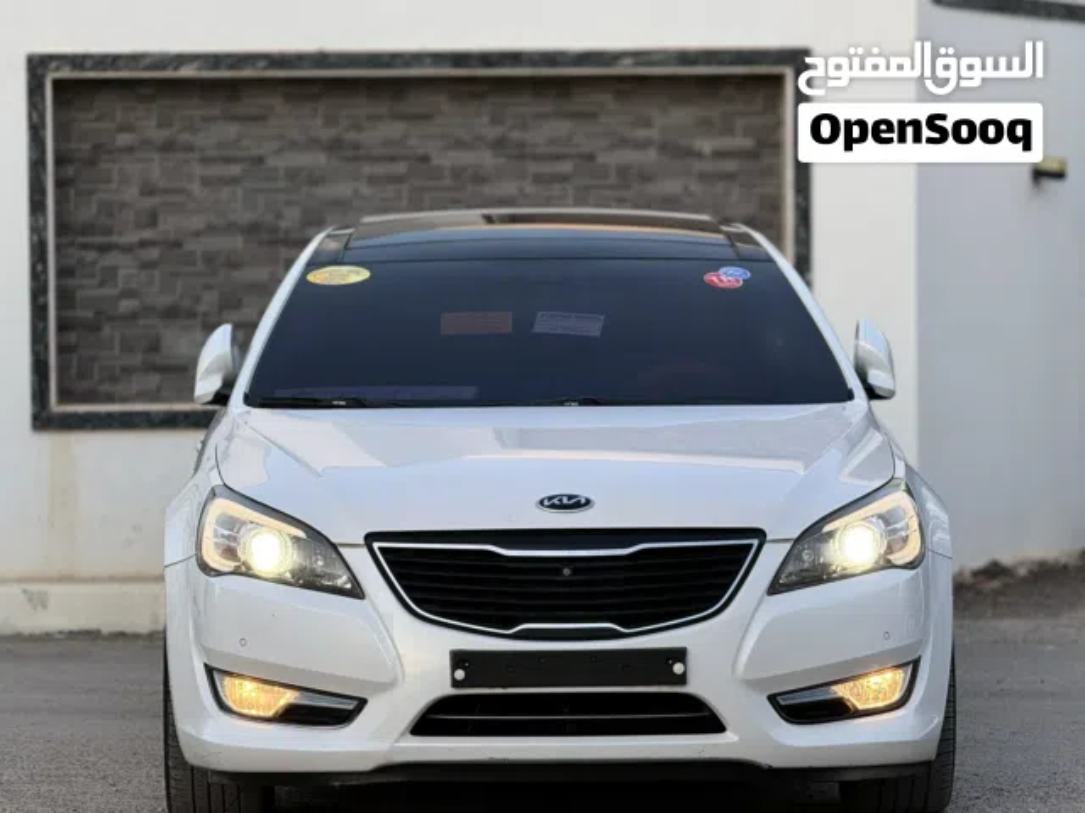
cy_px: 406
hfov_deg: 16.4
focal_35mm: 120
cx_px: 542
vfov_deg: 12.3
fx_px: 3761
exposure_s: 1/103
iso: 50
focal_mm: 15.66
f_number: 2.8
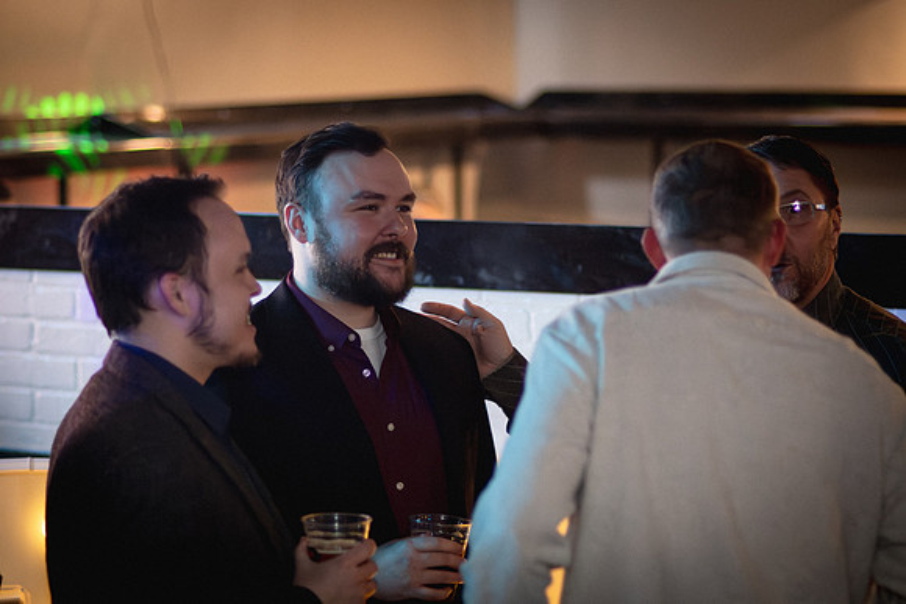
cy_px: 295
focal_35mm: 146
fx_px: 3664
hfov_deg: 14.1
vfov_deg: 9.4
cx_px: 442
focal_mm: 85
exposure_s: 1/200
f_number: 1.8
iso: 5000
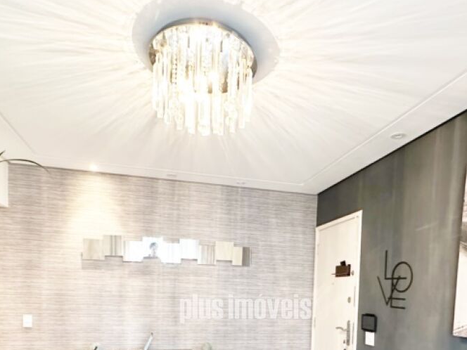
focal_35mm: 27
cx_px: 245
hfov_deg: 65.3
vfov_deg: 46.8
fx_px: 364
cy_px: 309
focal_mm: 2.22
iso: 640
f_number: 2.2
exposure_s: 1/60
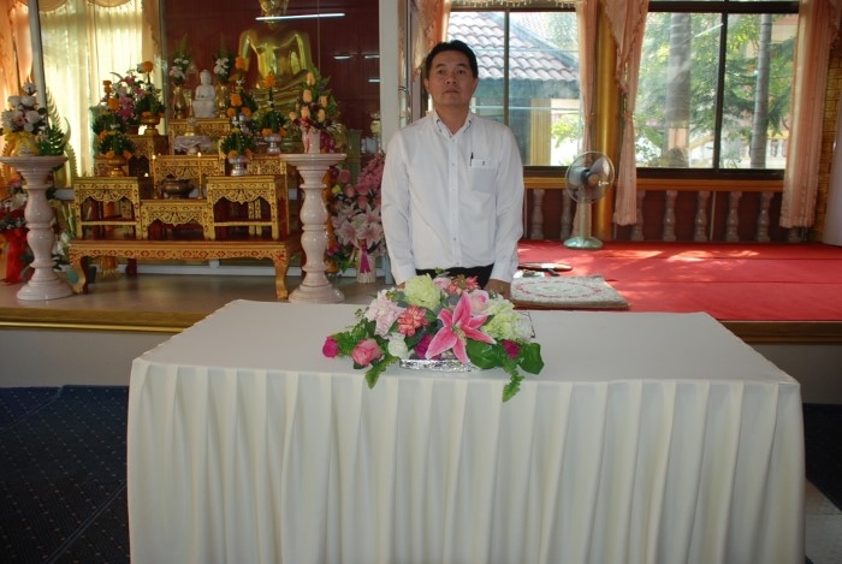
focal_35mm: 30
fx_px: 703
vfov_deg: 43.7
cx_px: 421
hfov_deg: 61.9
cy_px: 282
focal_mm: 20
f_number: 3.8
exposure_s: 1/60
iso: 200
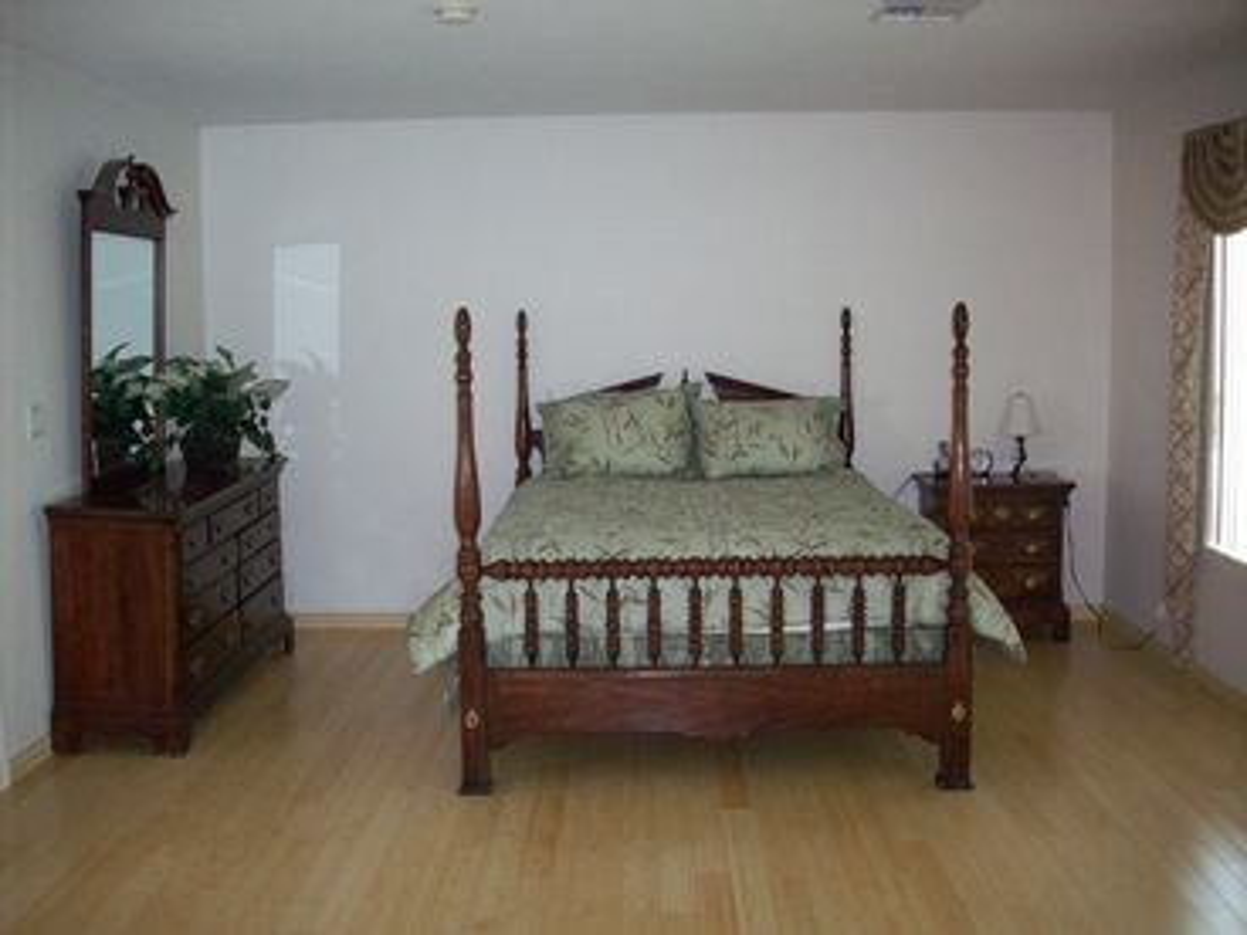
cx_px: 624
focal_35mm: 37
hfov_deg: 50.1
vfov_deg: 38.7
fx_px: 1333
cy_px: 468
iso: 200
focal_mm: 6.2
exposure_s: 1/64
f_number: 2.8
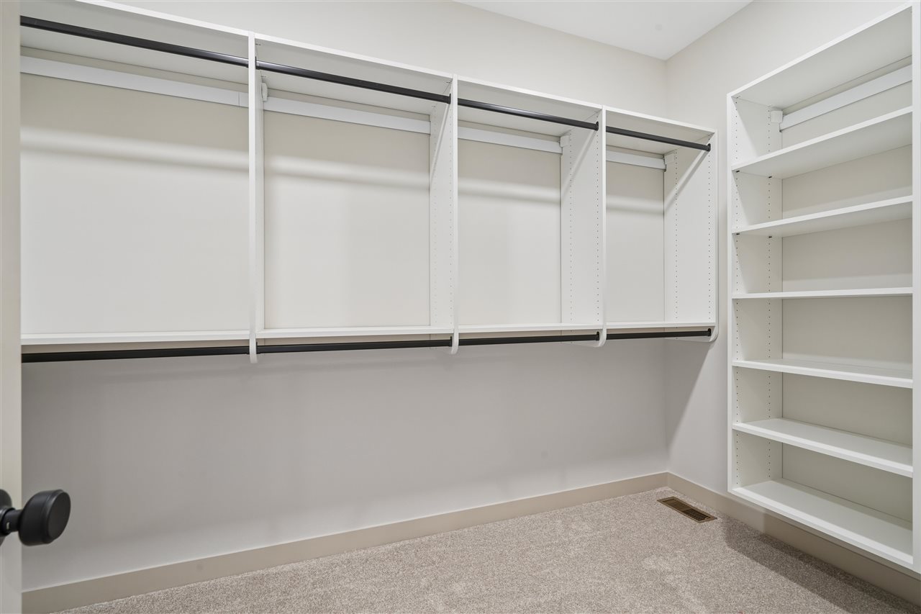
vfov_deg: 73.7
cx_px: 460
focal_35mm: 16
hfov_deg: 96.7
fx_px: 409
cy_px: 307
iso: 400
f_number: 10
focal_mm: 16
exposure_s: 1/6
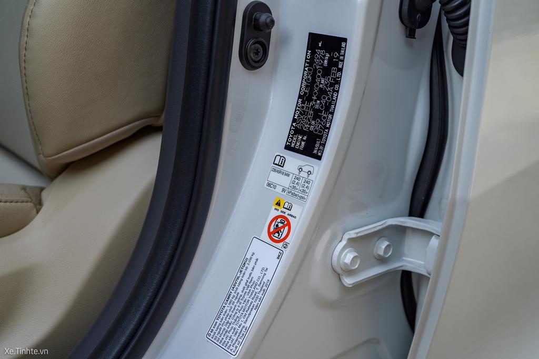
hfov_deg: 46.4
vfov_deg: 31.9
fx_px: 629
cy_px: 180
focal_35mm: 42
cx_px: 270
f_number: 5.6
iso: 200
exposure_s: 1/500
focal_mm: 42
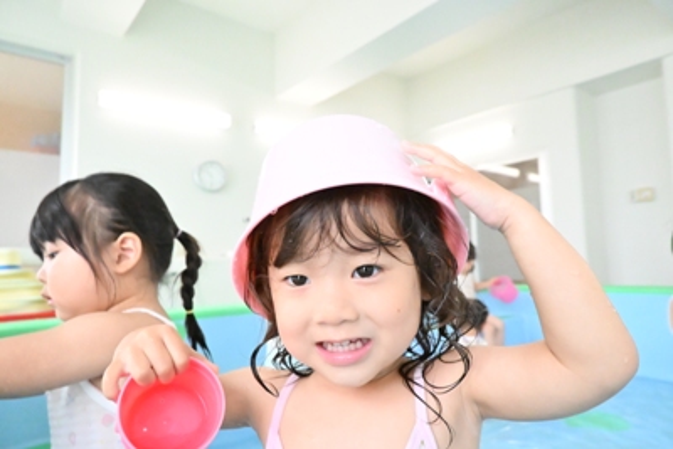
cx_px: 336
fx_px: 449
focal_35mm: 24
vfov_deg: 53.2
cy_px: 224
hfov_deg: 73.7
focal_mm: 16
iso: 16000
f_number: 5
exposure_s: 1/1250
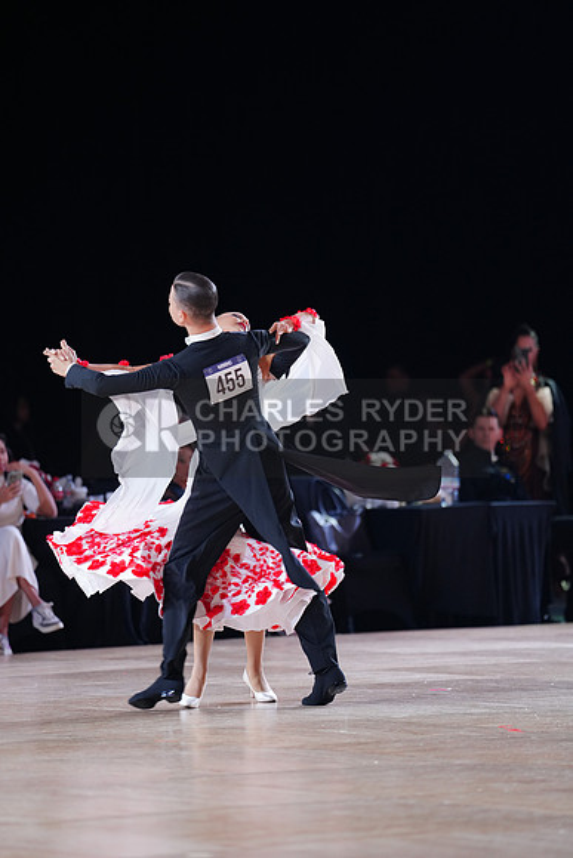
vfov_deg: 10.3
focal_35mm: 200
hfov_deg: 6.9
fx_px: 4772
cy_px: 429
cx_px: 286
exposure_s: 1/500
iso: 1000
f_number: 2.8
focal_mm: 200
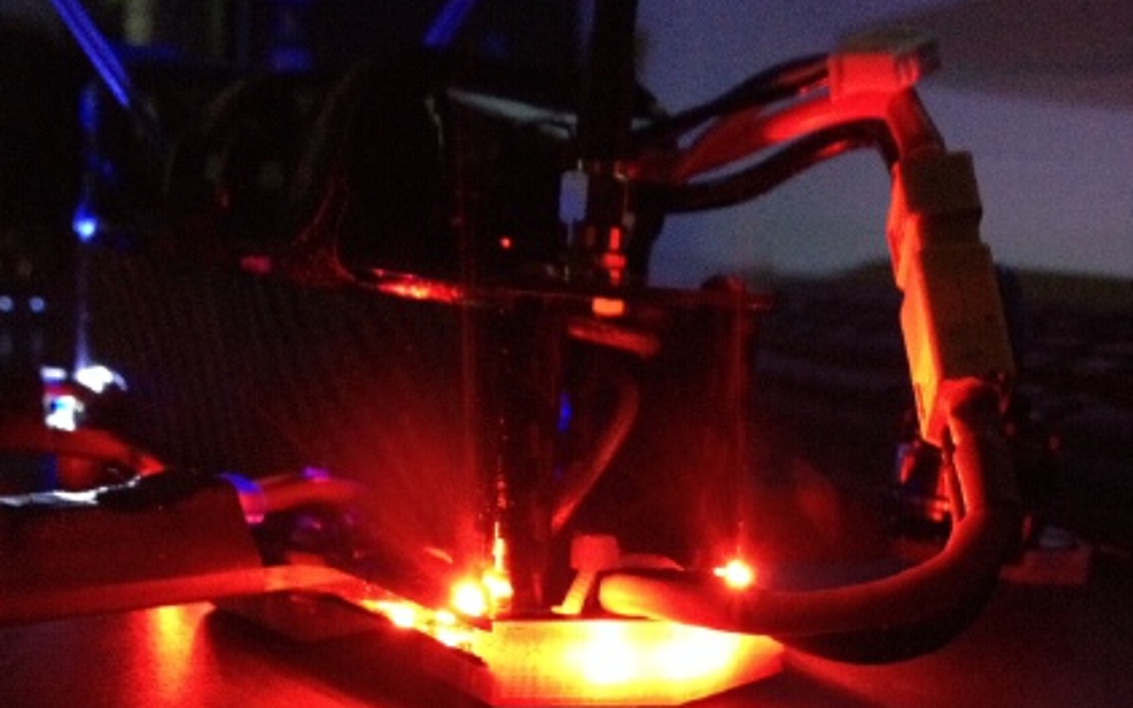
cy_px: 522
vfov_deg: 27.1
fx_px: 1451
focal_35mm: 47
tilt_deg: -12.9
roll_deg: -5.2
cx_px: 618
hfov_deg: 42.6
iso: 800
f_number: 2.4
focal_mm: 4.28
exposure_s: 1/15
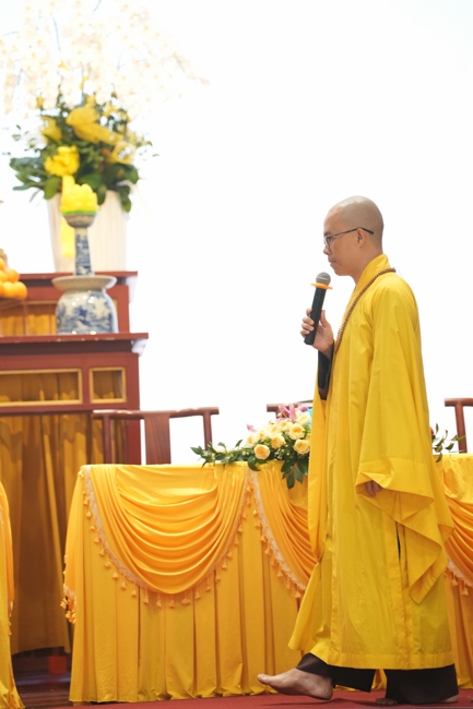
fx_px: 2228
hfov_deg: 12.1
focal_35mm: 113
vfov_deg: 18.1
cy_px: 354
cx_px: 236
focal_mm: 113
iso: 2000
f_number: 2.8
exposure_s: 1/160
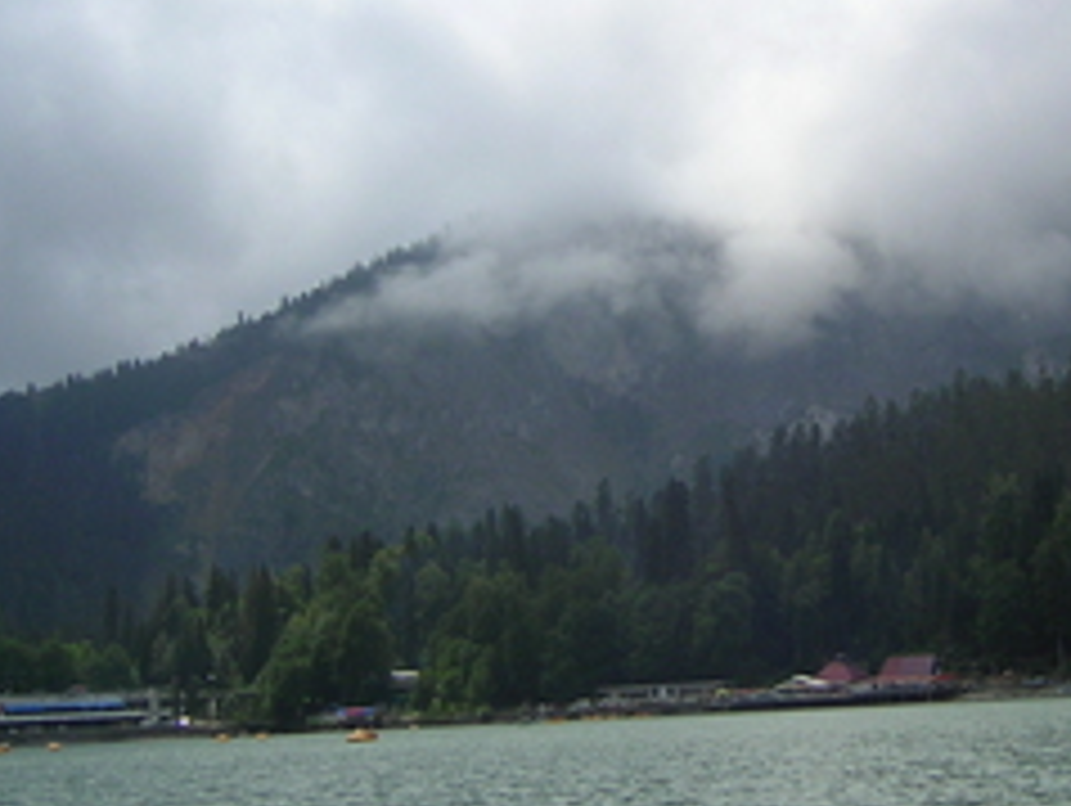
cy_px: 410
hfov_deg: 28.0
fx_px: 2106
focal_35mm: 68
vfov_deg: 21.7
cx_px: 828
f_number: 4.8
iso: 50
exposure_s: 1/928
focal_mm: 5.6
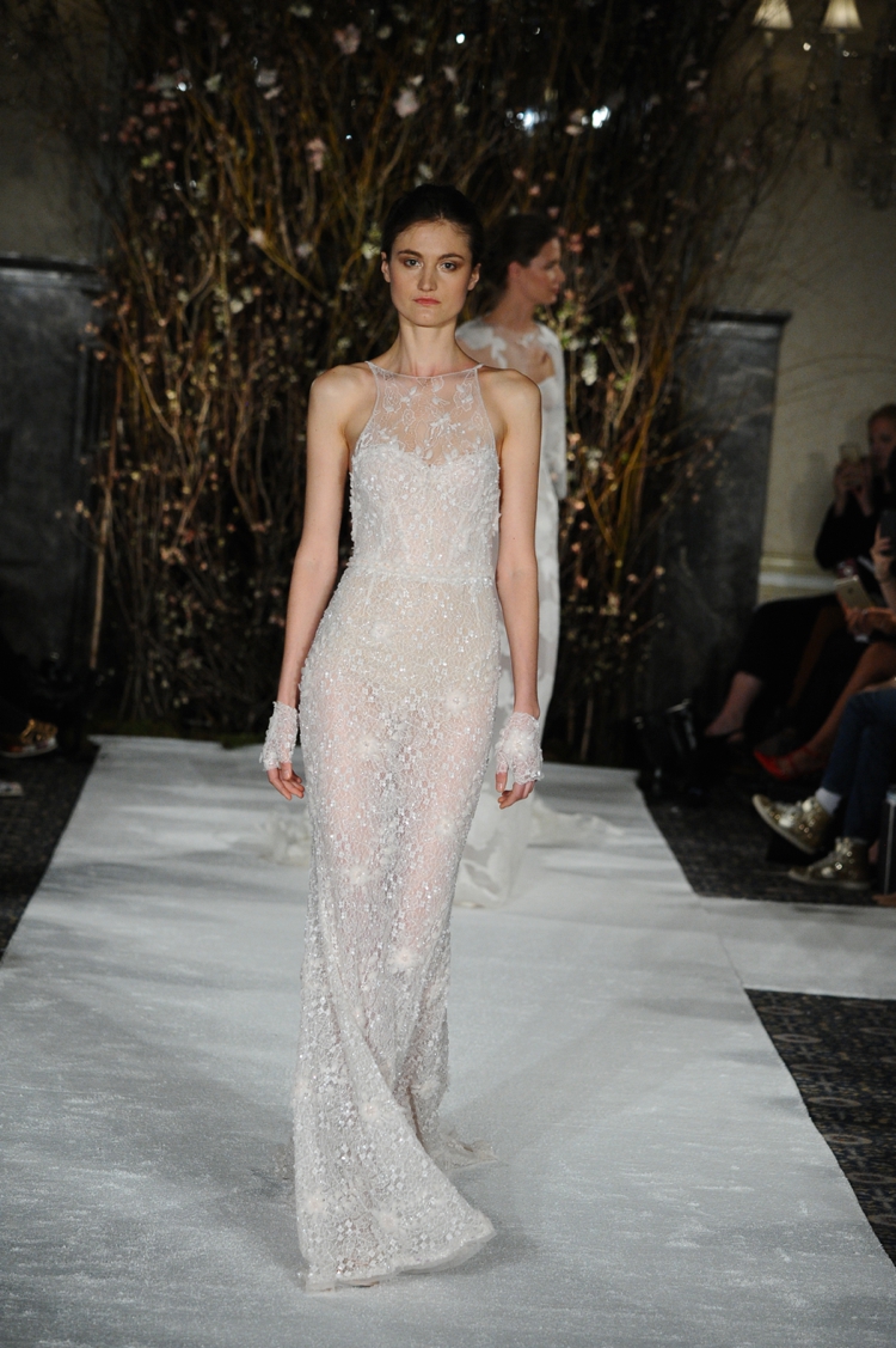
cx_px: 448
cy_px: 674
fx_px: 5606
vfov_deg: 13.7
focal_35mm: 150
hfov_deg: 9.1
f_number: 5.6
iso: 3200
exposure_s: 1/500
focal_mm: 150
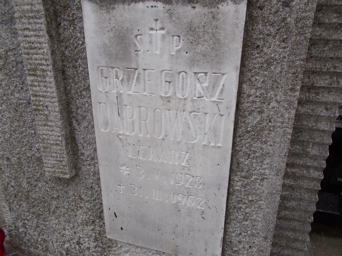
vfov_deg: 53.1
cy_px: 128
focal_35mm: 26
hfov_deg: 67.3
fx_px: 257
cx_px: 171
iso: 80
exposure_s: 1/60
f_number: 3.2
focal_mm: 4.6
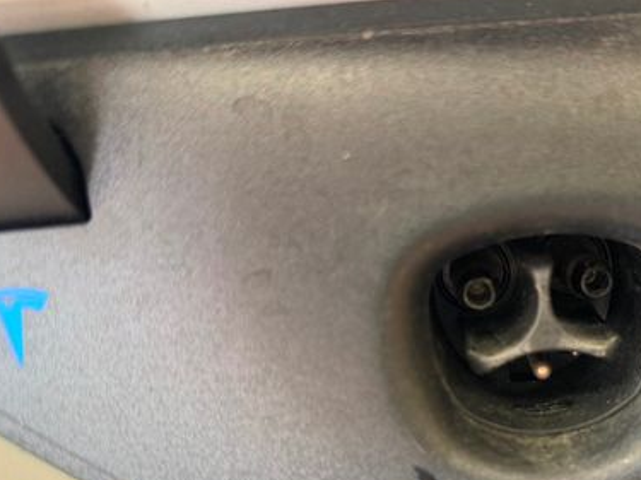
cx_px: 497
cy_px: 342
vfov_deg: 34.6
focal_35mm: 41
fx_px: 759
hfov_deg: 44.0
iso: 200
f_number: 1.78
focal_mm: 6.76
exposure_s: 1/60
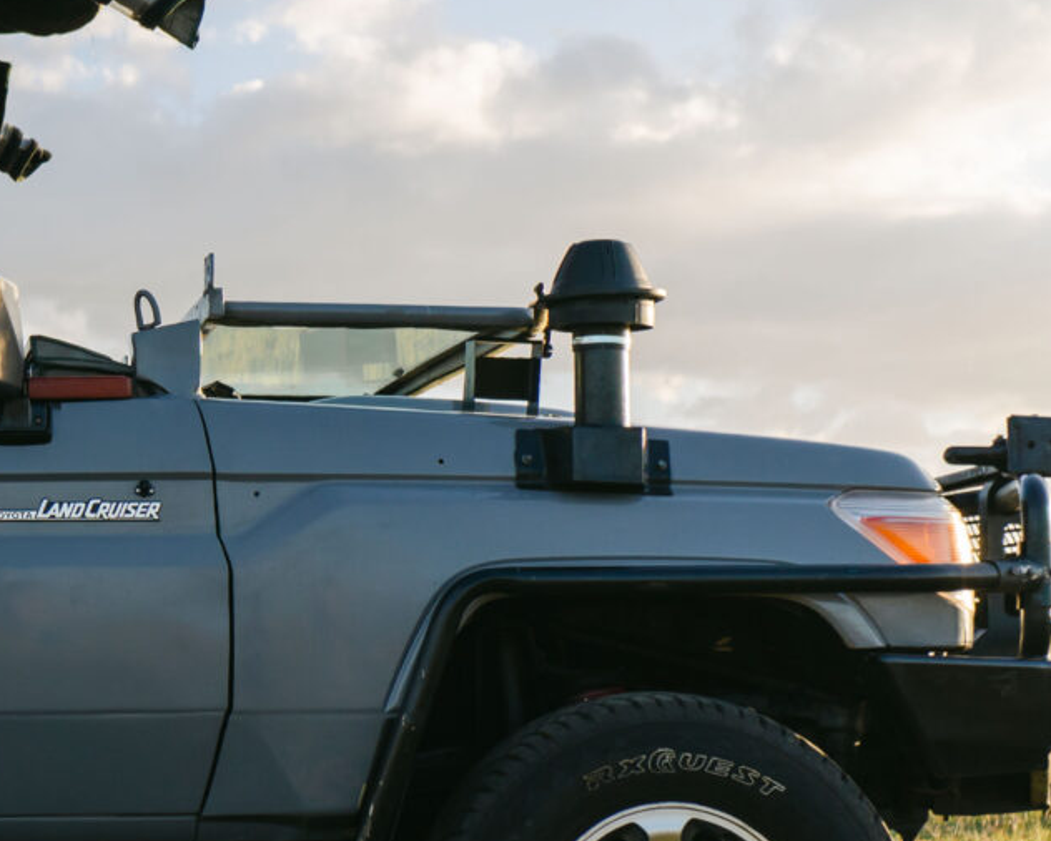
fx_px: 2365
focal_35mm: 76
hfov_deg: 22.2
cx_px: -356
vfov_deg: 19.8
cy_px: 78
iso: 100
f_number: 3.5
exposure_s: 1/640
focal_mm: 20
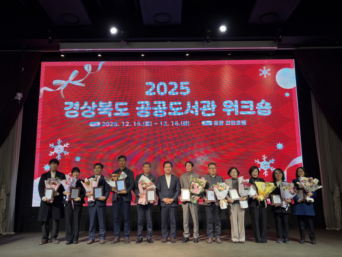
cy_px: 128
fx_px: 316
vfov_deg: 44.2
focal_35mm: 32
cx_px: 171
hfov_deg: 56.8
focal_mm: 5.96
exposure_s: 1/120
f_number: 1.6
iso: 50
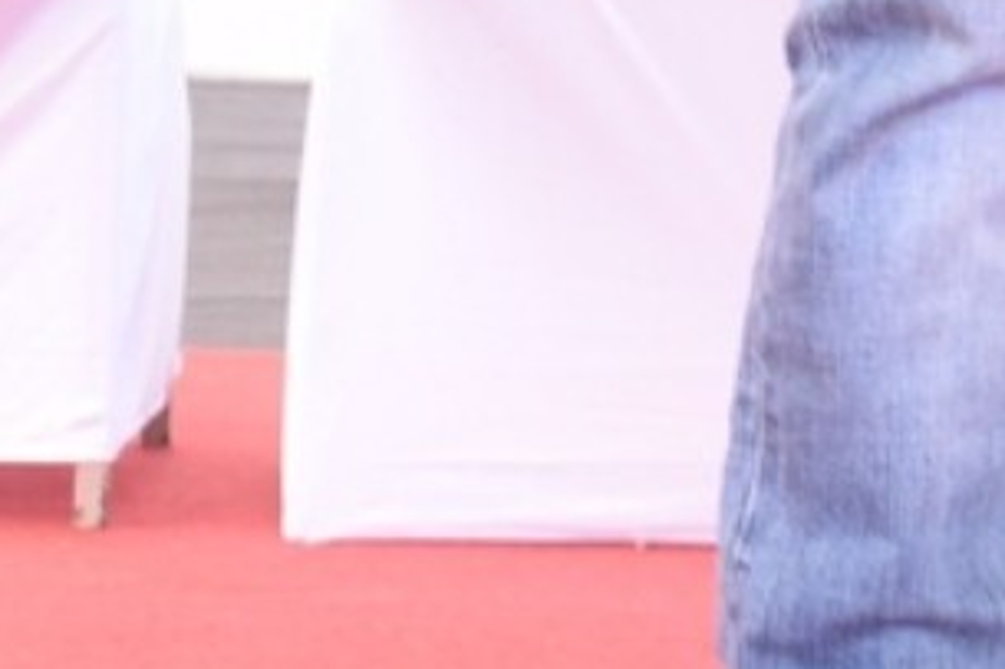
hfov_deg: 5.6
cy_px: -840
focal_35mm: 354
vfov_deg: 3.8
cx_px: 2323
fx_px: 9877
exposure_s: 1/100
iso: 500
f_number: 7.1
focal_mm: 48
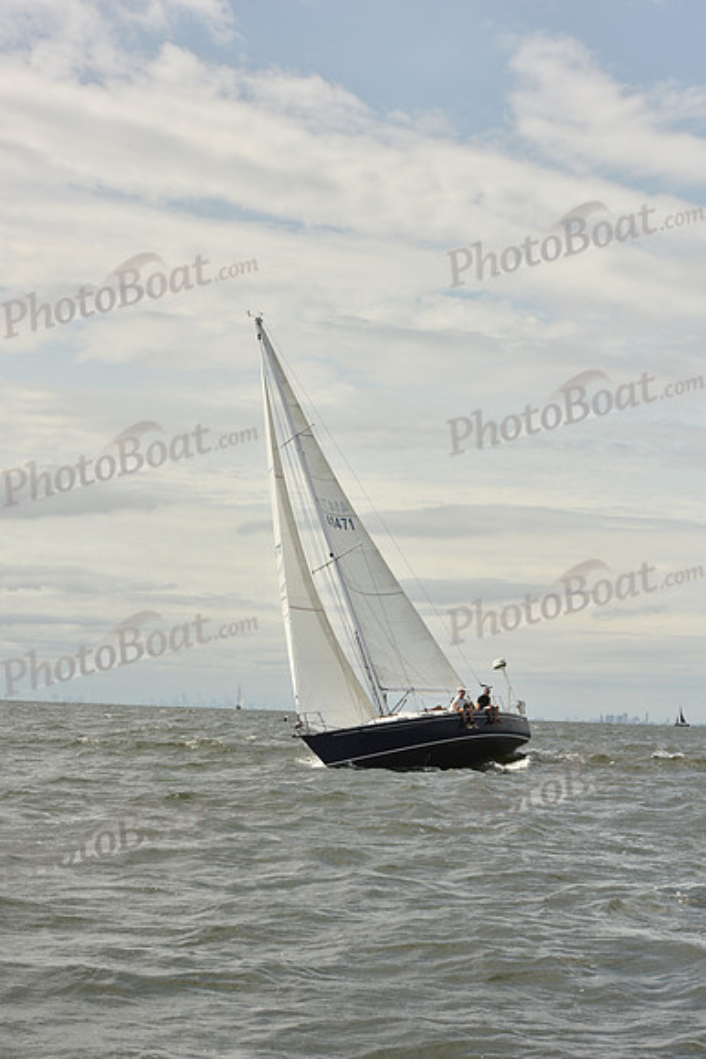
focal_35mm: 70
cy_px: 530
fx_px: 2058
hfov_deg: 19.5
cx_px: 353
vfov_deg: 28.8
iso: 250
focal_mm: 70
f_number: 10
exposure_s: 1/800
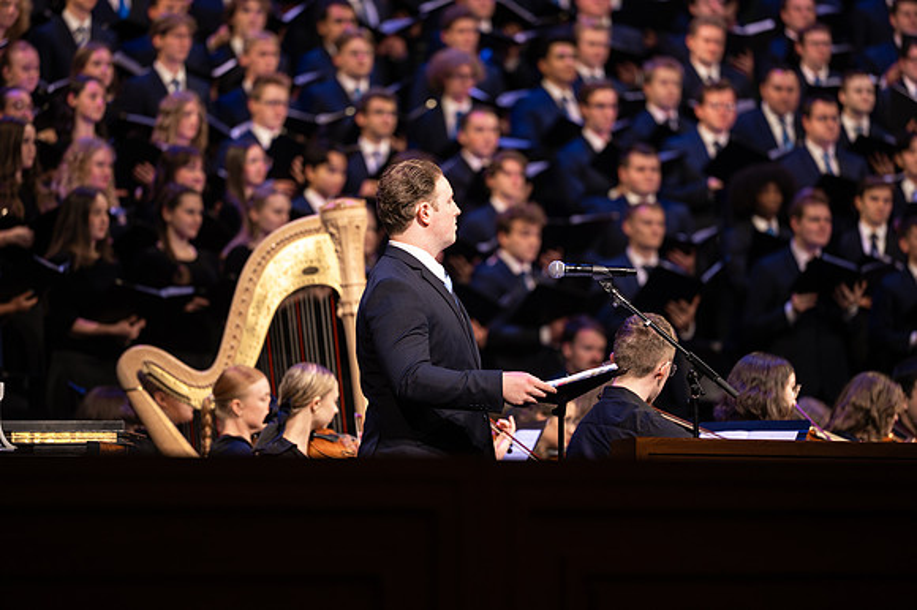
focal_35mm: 220
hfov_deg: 9.4
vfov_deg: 6.2
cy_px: 274
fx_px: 5602
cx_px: 458
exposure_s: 1/125
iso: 400
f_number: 2.8
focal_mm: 200
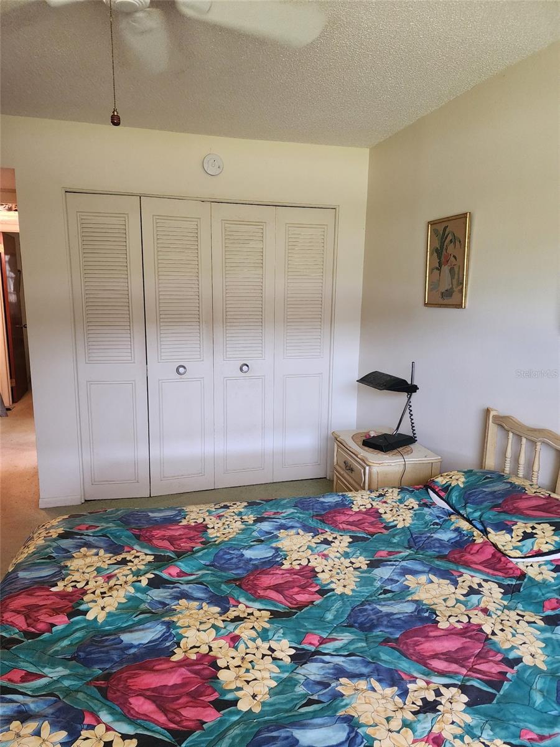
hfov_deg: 58.9
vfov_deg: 73.9
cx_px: 280
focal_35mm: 23
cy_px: 374
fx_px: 496
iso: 640
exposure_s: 1/60.2
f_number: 1.8
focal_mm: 6.4
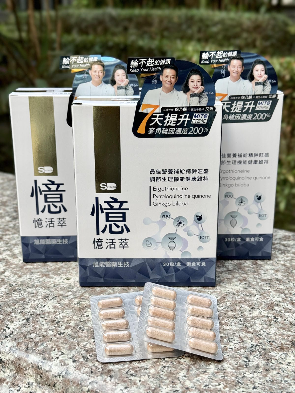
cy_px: 196
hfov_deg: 30.3
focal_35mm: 48
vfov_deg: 39.7
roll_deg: +0.5
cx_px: 148
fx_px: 545
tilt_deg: -18.9
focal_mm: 6.76
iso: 80
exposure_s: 1/254
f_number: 1.78
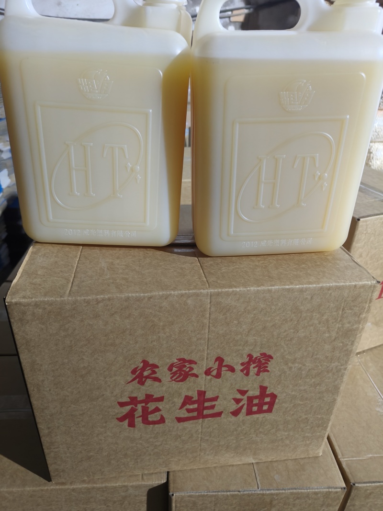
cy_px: 256
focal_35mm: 24
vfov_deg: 71.6
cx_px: 192
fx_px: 354
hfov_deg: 56.8
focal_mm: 5.59
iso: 640
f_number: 1.8
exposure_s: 1/33.3
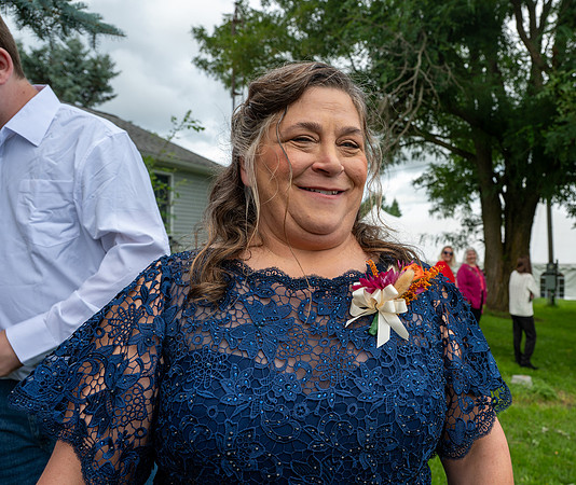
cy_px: 242
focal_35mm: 28
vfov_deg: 53.1
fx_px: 486
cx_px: 365
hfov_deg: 60.4
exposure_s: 1/250
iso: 160
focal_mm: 24
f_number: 5.6
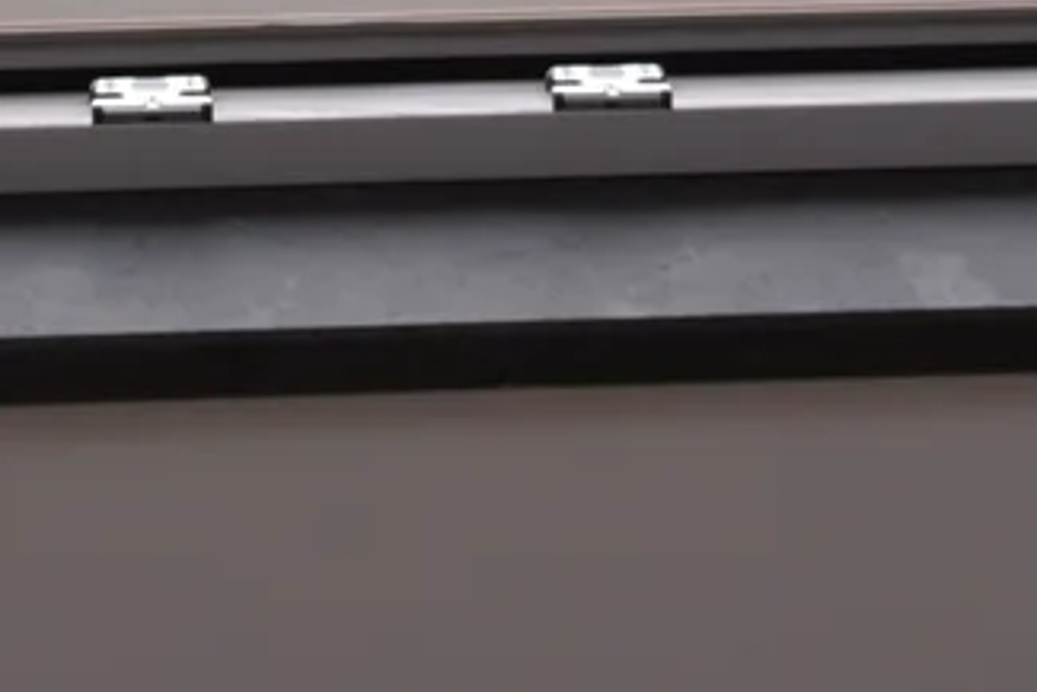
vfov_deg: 7.2
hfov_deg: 11.6
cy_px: -1126
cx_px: 268
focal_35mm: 177
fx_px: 5101
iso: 200
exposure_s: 1/160
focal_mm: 30
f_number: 11
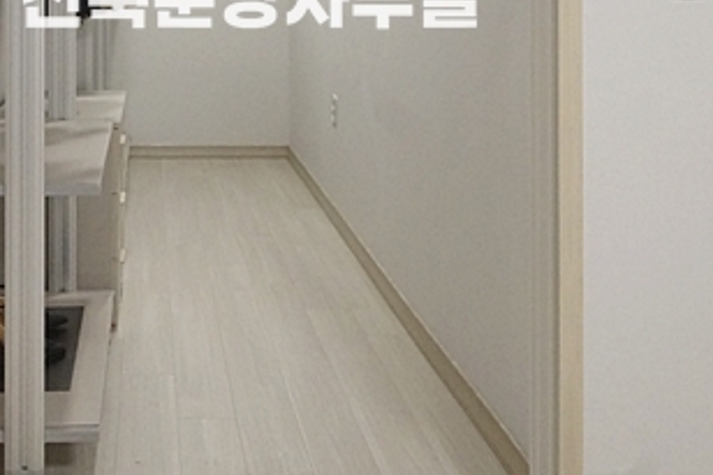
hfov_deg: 47.9
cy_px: -37
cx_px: 190
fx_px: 772
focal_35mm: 39
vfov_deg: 30.8
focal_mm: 10
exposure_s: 1/40
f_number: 9
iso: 1600
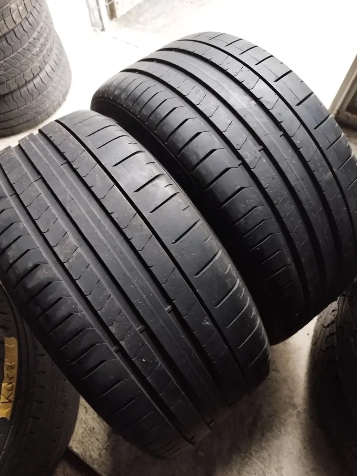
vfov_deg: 69.4
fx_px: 344
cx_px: 178
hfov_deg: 54.9
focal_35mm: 25
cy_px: 238
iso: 570
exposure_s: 1/25
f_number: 1.89
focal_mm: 5.95
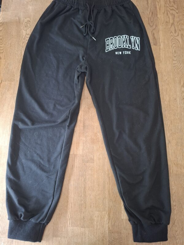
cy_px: 122
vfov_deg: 73.9
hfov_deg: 58.9
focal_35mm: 23
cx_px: 92
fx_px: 163
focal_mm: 5.54
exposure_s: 1/33
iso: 250
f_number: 1.8
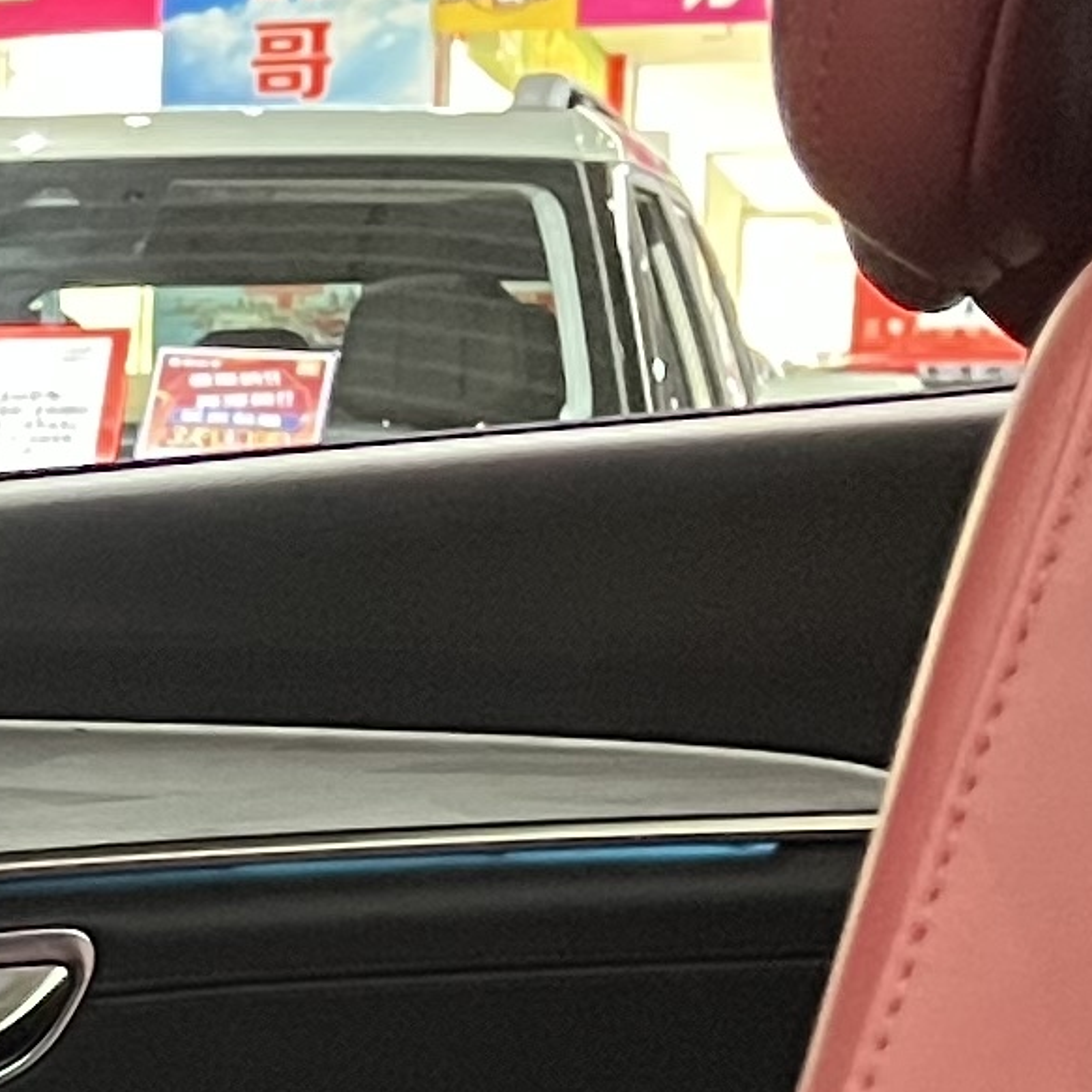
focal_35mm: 159
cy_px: 1321
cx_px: -1313
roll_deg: +0.6
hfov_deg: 9.9
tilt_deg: -7.5
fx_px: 5675
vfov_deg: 10.8
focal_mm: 5.1
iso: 500
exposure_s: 1/33
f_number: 1.6
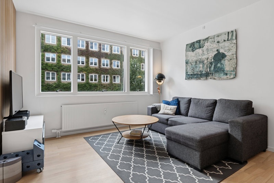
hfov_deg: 86.9
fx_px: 145
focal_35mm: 19
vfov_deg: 64.5
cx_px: 137
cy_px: 92
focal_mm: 19
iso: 125
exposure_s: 1/6
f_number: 11
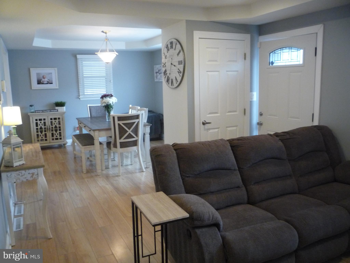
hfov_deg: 60.0
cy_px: 132
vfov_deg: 46.8
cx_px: 175
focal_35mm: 30
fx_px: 303
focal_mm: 5.2
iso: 400
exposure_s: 1/20
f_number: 3.3
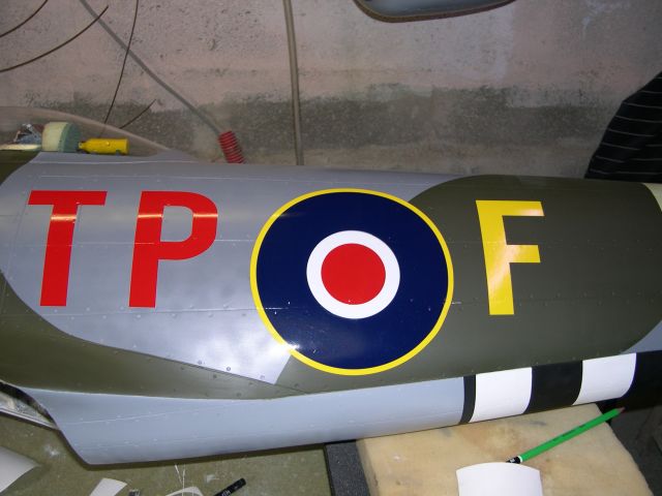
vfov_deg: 37.7
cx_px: 331
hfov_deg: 49.0
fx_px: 727
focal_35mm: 38
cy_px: 248
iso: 100
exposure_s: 1/60
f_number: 2.8
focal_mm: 8
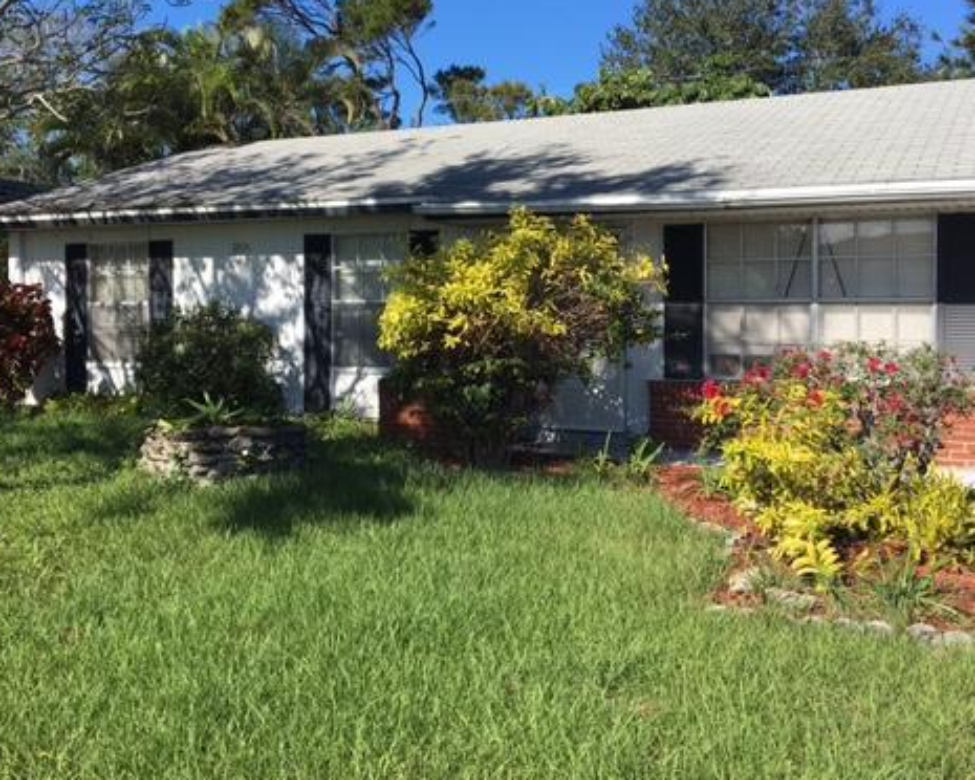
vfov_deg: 38.1
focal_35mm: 39
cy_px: 325
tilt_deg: -0.3
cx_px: 472
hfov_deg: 46.8
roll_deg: +0.1
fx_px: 1125
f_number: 2.2
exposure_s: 1/1570
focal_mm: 4.15
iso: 25
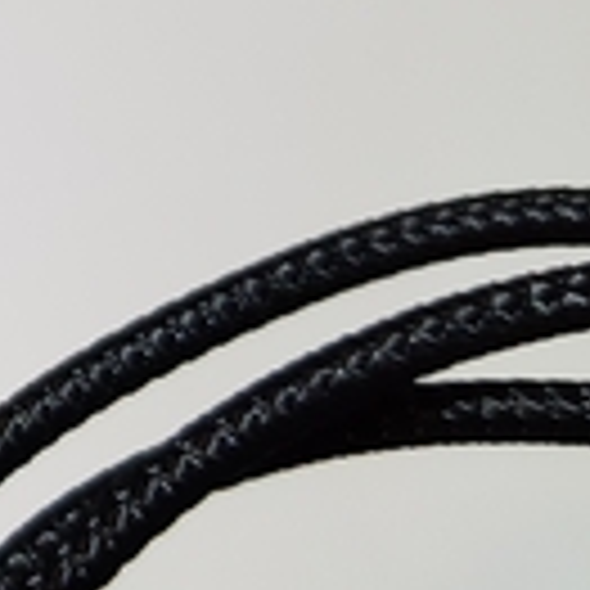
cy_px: 198
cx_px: -234
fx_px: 1350
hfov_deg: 21.6
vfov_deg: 24.5
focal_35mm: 70
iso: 320
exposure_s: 1/100
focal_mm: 4.2
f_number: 1.7
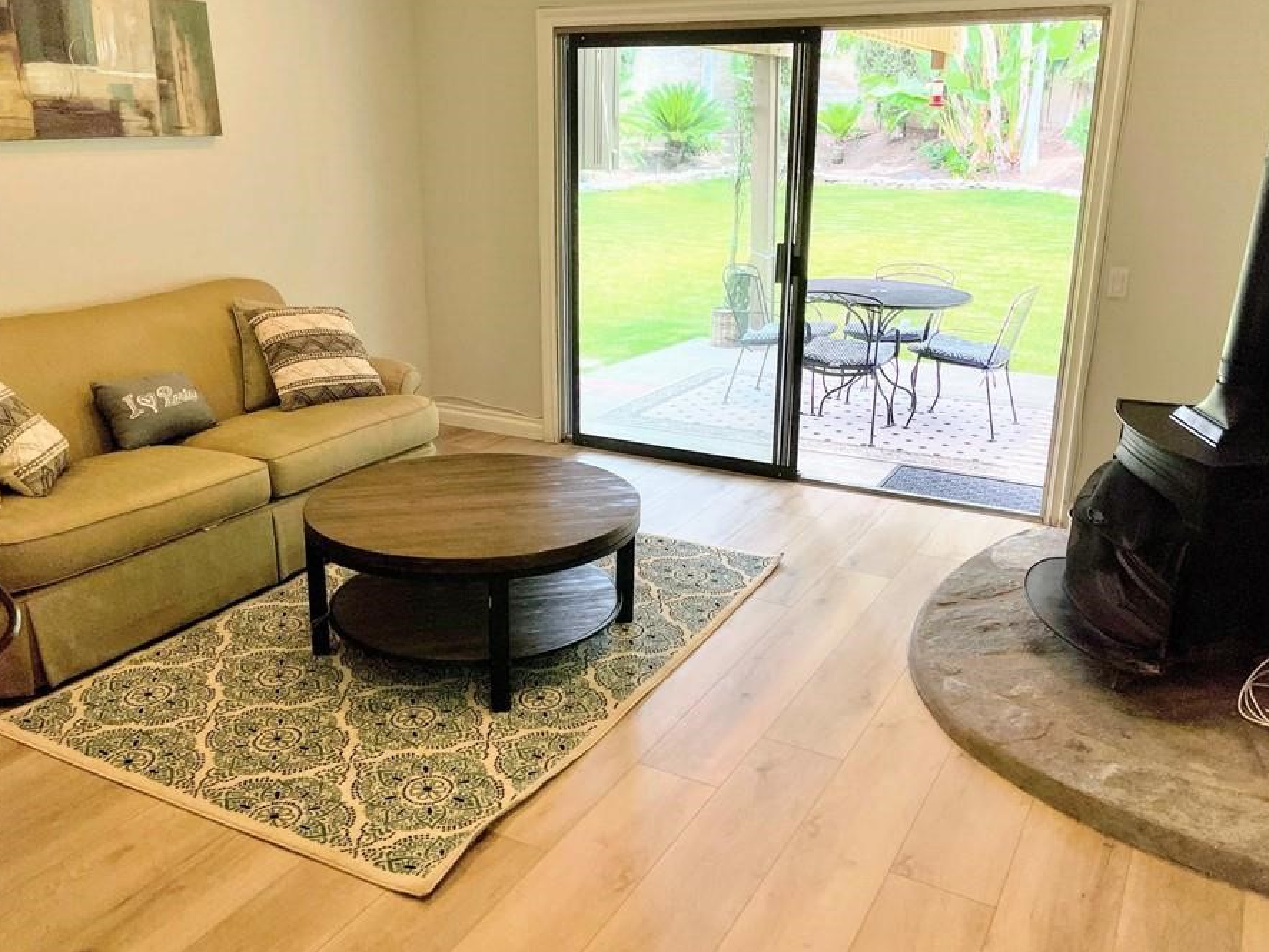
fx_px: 1100
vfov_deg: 46.8
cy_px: 453
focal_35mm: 30
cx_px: 642
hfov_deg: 59.9
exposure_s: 1/480
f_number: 1.6
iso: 32
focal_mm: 5.1
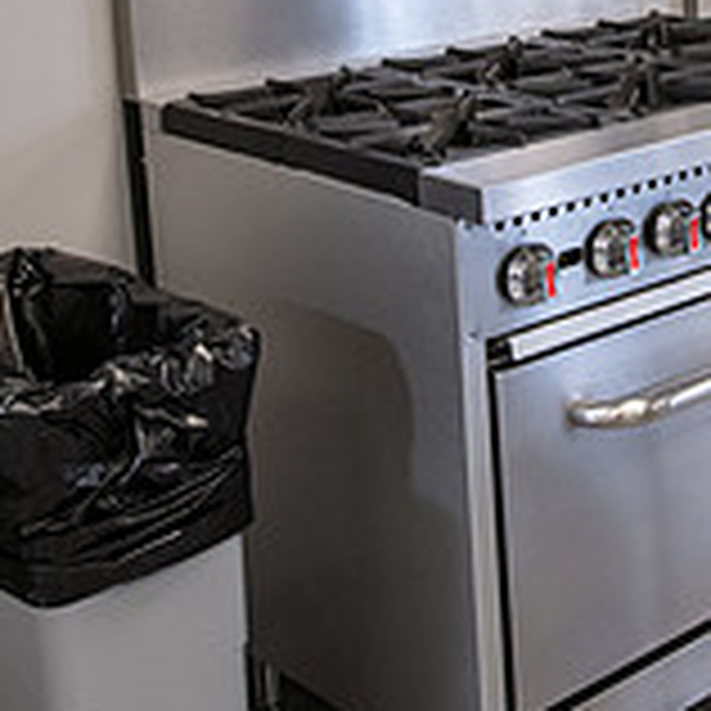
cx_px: 828
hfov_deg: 21.6
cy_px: -20
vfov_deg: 22.1
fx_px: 1743
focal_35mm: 75
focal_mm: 24
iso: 1600
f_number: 5.6
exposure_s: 1/160
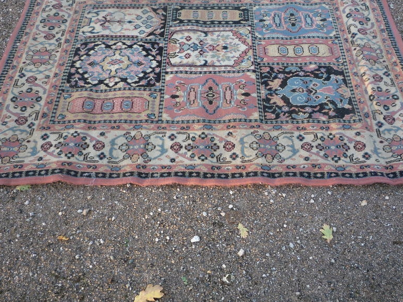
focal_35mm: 39
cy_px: 128
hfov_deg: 47.8
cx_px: 215
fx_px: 454
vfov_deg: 36.8
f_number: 3.3
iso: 100
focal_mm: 5.2
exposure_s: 1/80
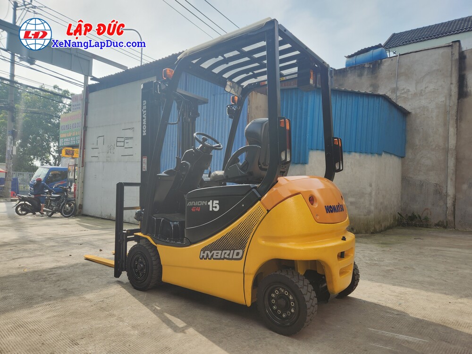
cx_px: 236
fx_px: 314
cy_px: 177
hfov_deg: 73.9
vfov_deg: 58.9
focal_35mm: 23
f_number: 1.8
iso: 20
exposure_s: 1/1723
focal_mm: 5.4
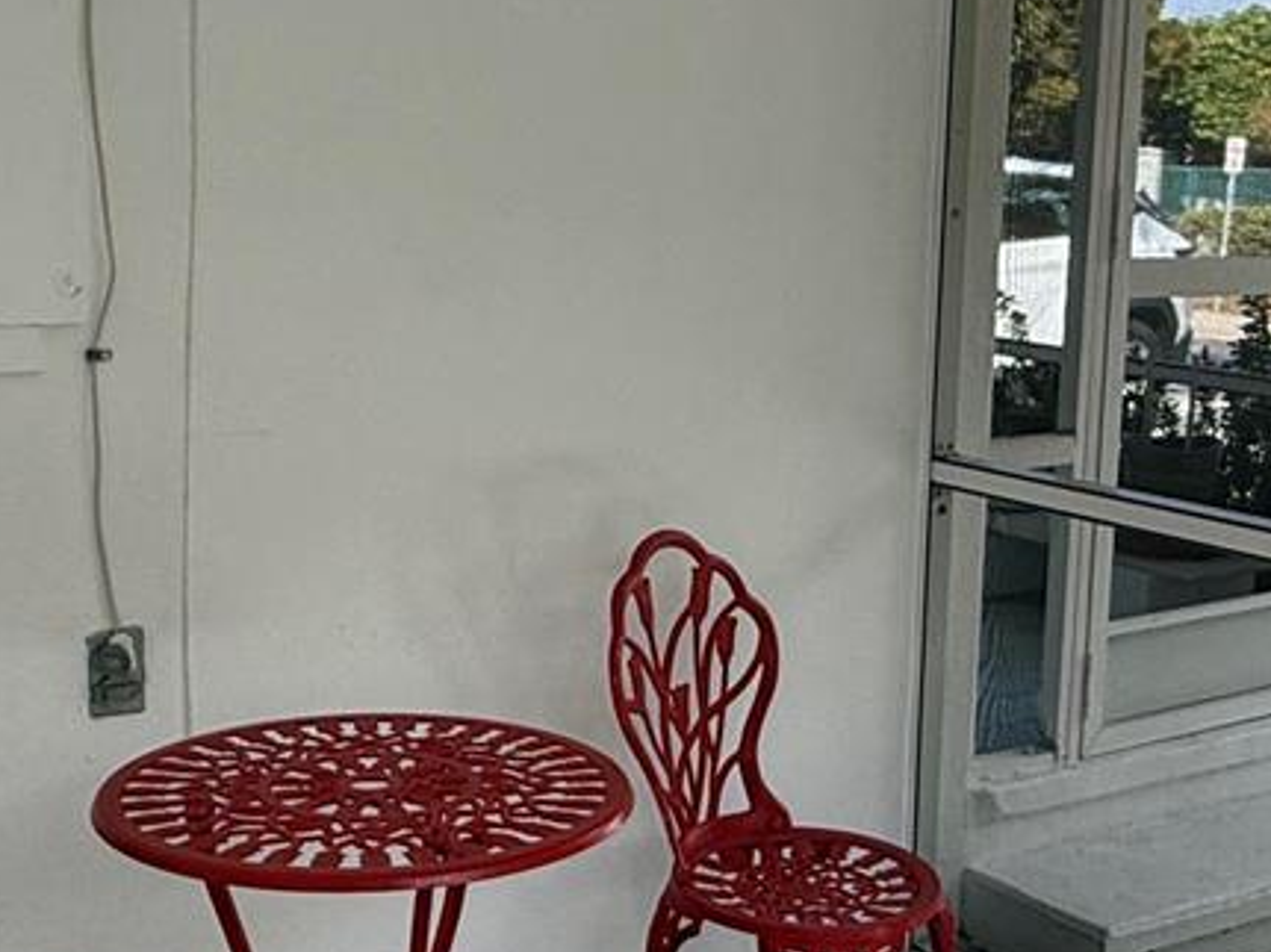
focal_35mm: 52
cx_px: 755
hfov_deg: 36.7
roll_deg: -2.1
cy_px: 448
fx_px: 1909
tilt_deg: -8.6
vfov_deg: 28.0
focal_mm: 2.22
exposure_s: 1/266
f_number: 2.2
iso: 64
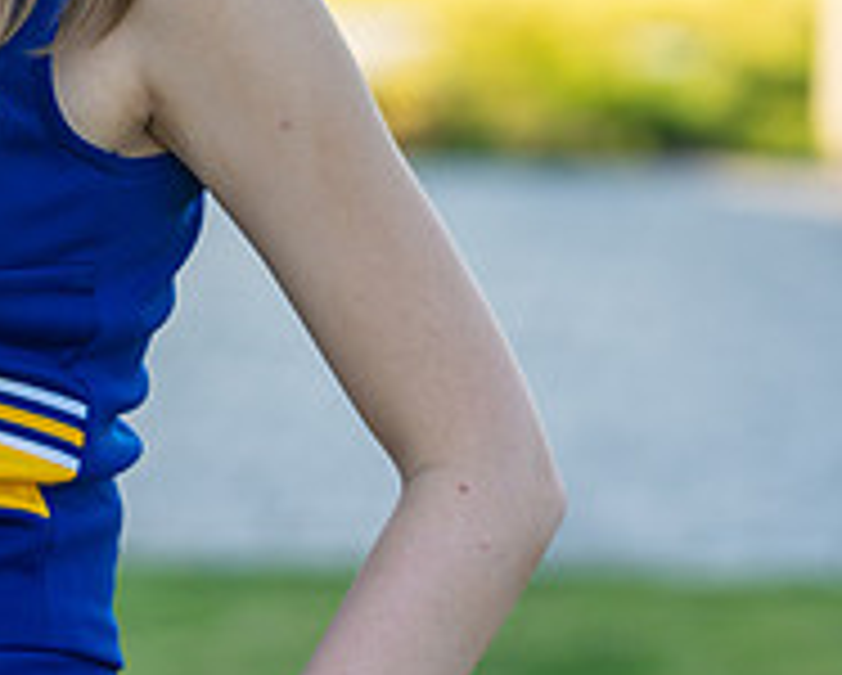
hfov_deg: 6.8
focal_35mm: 284
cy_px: -16
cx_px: -77
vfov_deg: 5.4
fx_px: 7085
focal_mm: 95
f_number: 2.8
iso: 100
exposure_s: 1/400
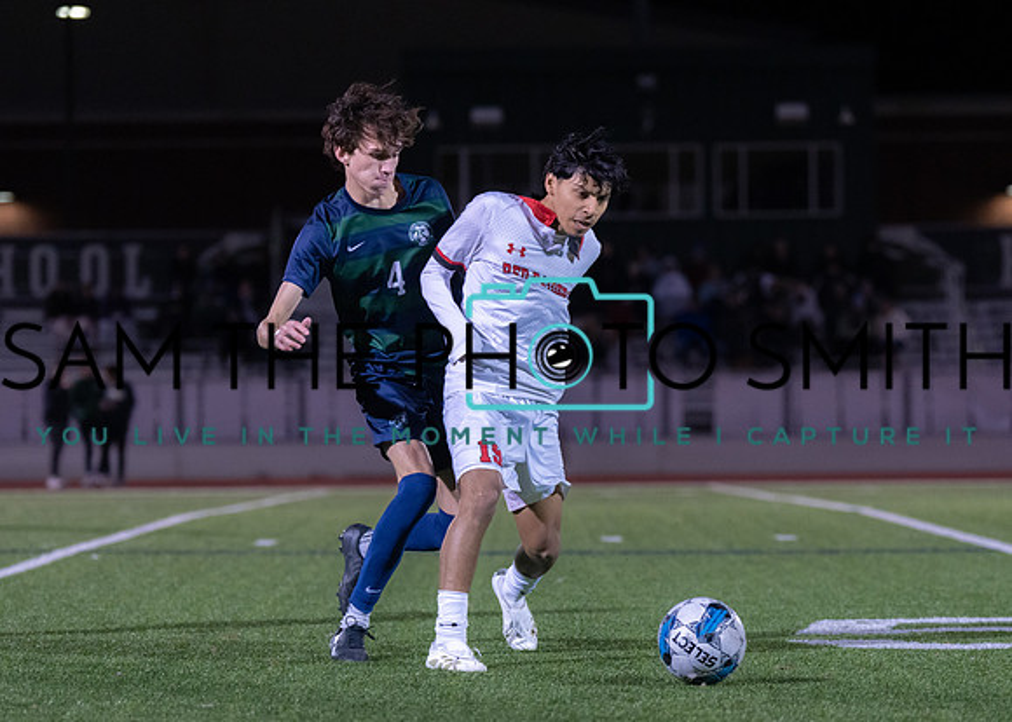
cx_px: 509
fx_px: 4461
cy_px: 422
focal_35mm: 155
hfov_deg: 12.9
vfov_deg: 9.3
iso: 2500
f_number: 2.8
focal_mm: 112
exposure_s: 1/1000
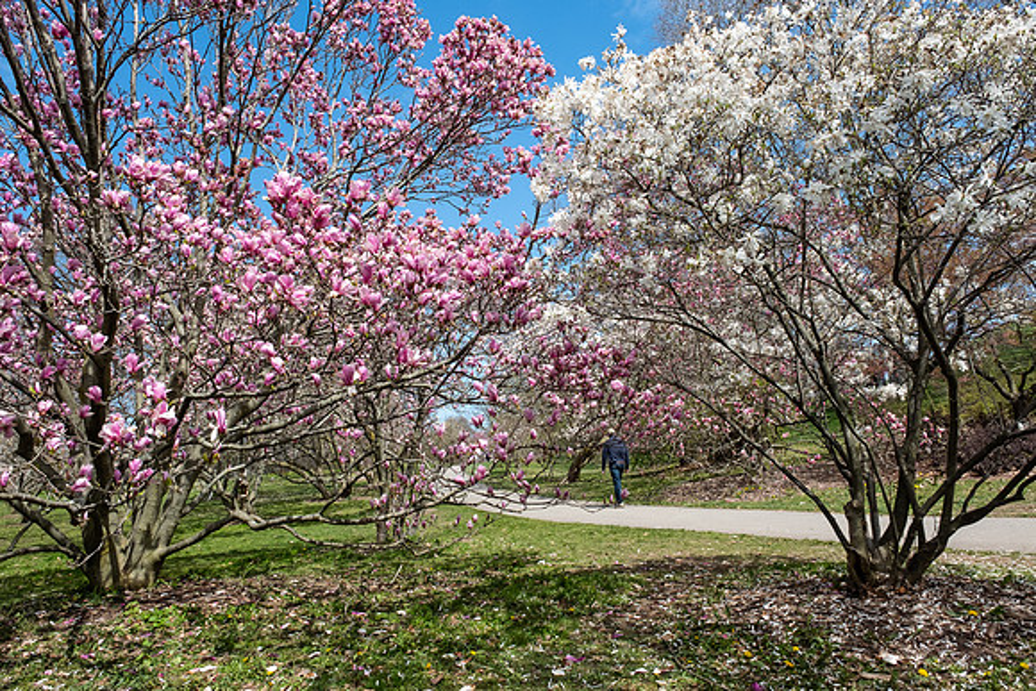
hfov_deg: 73.7
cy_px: 346
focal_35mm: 24
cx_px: 518
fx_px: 691
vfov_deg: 53.2
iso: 400
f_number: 9
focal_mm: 16
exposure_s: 1/170
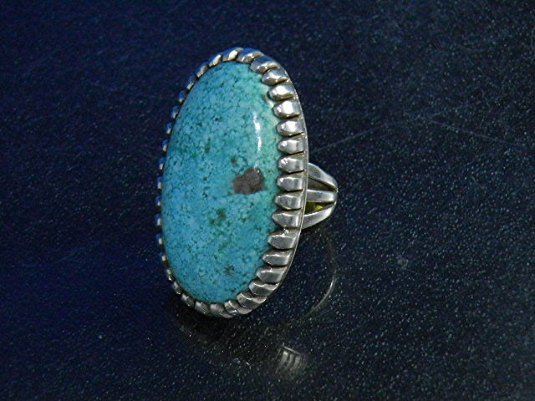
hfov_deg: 19.3
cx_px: 268
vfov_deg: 14.5
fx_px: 1576
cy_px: 200
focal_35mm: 102
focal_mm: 18.3
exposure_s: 1/30
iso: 800
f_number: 9
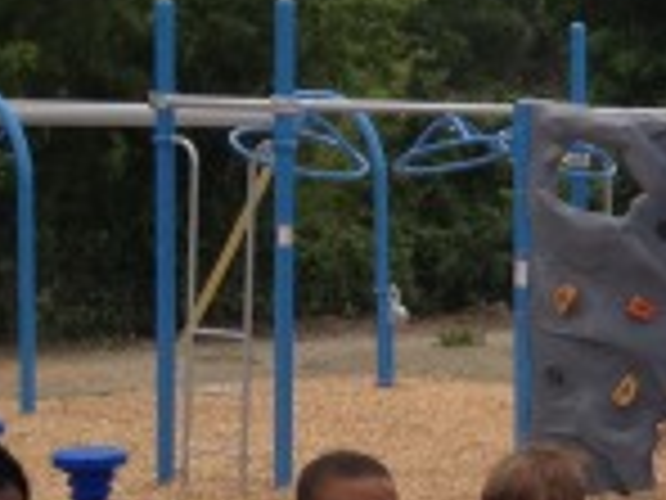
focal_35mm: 151
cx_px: 1116
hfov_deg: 12.2
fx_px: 2905
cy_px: 360
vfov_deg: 9.8
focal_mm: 4.28
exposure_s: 1/1842
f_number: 2.4
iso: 50
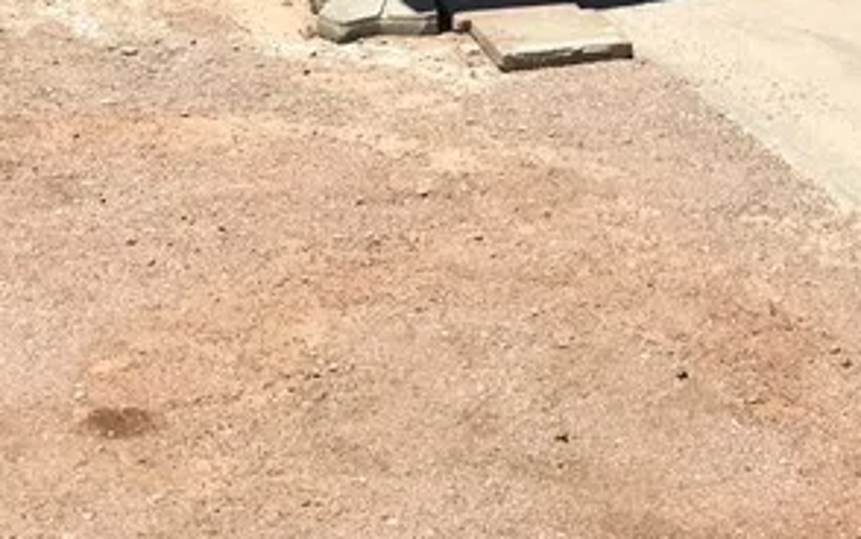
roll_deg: +0.0
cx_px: 946
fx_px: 2512
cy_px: -510
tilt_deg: -3.4
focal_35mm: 107
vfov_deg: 11.2
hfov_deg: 18.7
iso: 25
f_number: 2.2
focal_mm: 4.15
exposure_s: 1/1972
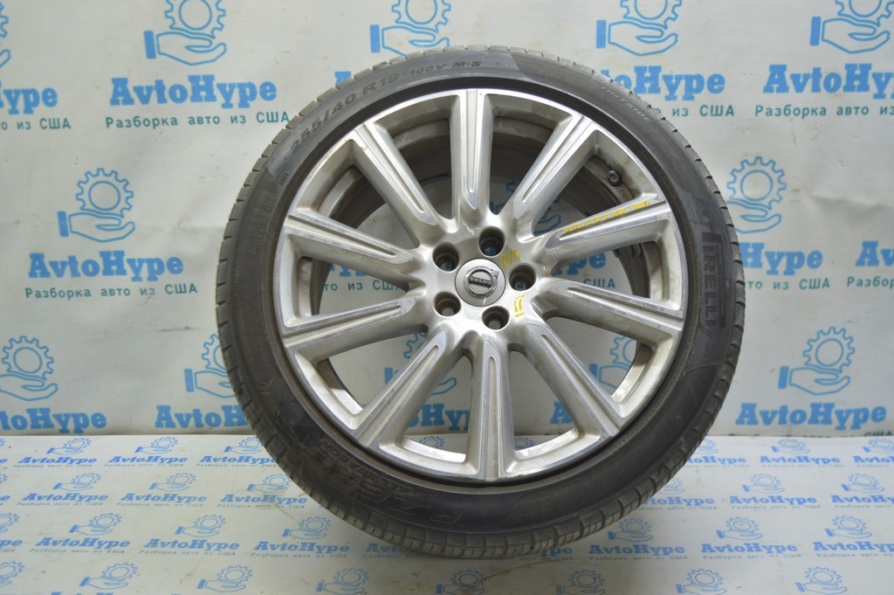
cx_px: 447
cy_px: 298
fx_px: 893
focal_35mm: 36
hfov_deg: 53.2
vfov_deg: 36.8
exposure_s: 1/40
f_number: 4
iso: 400
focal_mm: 24
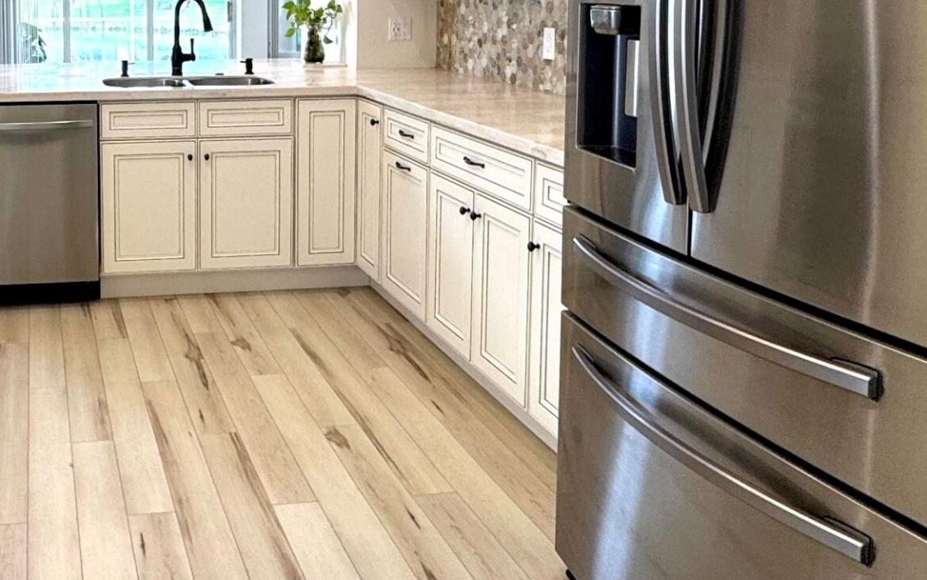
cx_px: 137
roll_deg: -0.1
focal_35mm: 38
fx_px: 960
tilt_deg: -6.1
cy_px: 63
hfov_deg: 47.6
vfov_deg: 32.0
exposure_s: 1/120
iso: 100
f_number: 2.2
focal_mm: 2.22
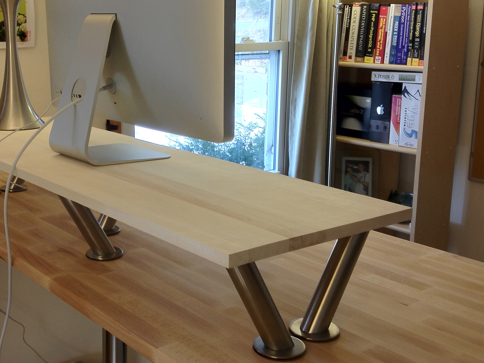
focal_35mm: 52
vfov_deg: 28.0
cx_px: 164
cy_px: 152
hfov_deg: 36.5
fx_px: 727
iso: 64
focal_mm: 4.28
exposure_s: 1/40
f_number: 2.4
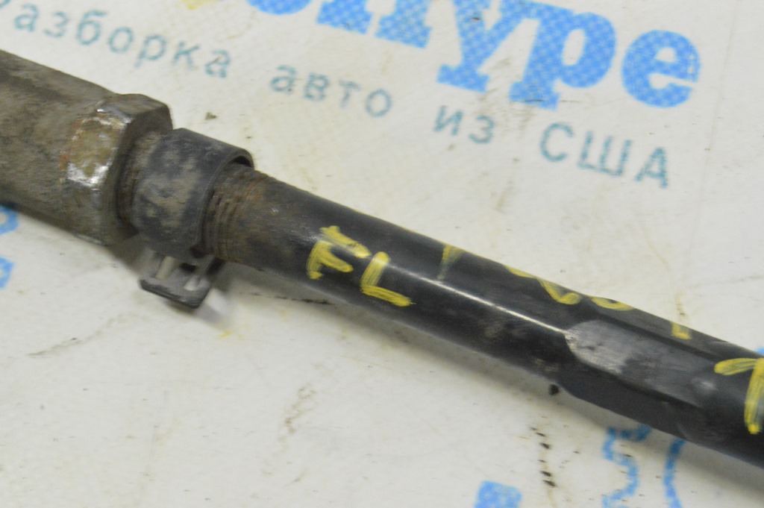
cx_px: 382
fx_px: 1749
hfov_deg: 24.6
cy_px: 254
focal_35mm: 82
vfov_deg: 16.5
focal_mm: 55
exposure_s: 1/15
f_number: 20
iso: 6400
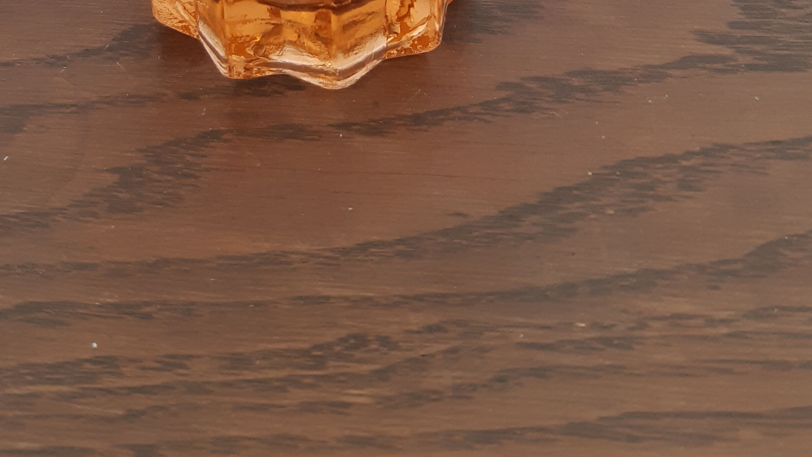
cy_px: -278
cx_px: 310
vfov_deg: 18.8
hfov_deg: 38.3
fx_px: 1163
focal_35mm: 54
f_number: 1.7
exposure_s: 1/100
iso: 80
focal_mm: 3.93
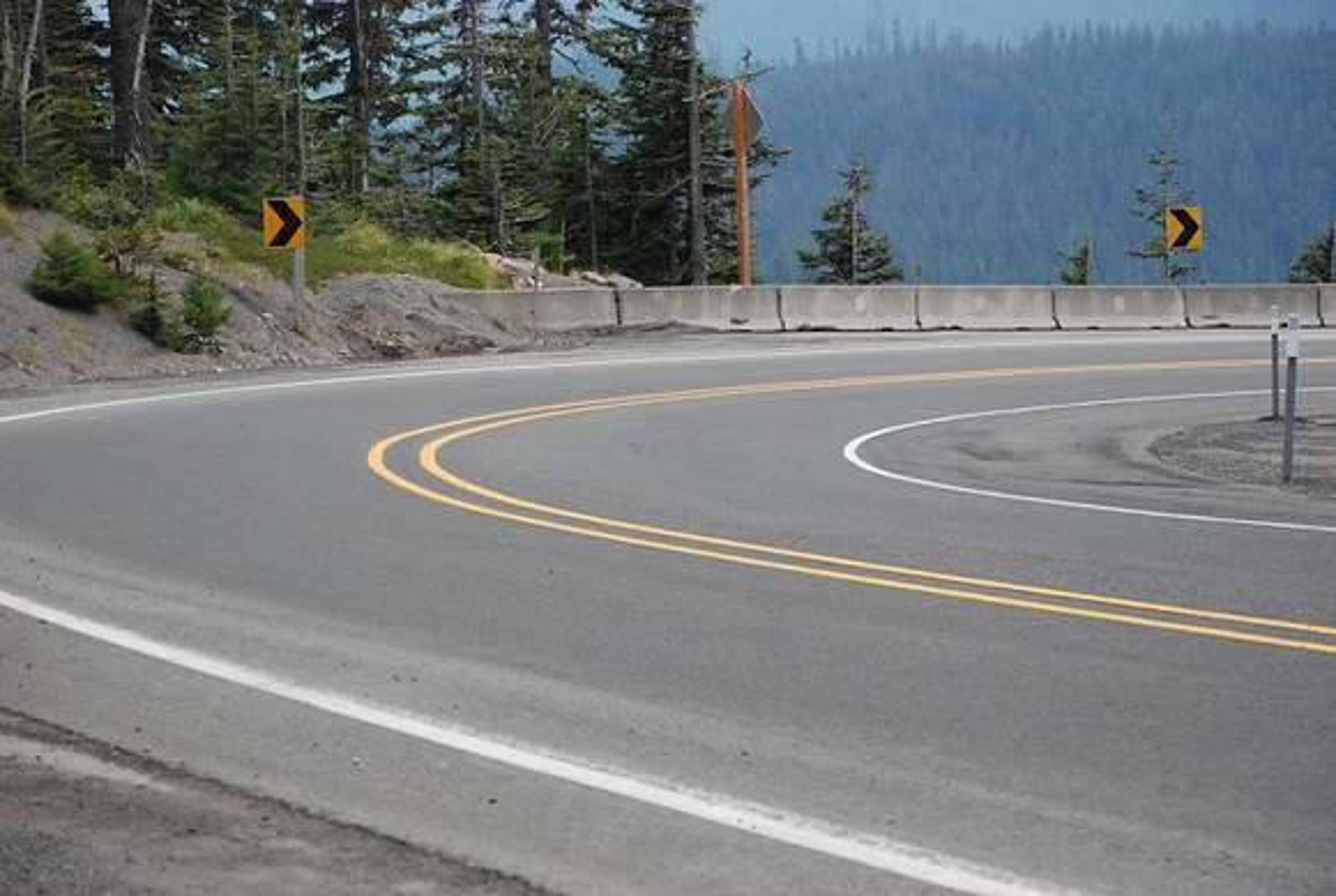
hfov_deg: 16.0
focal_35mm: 128
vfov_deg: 10.8
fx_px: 4740
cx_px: 668
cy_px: 448
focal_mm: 85
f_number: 5.6
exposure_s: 1/3200
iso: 1600
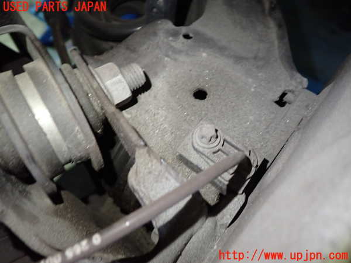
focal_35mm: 30
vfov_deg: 46.8
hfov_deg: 60.0
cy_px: 132
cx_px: 176
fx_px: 304
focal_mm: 5.4
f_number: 2.3
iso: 500
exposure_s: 1/30
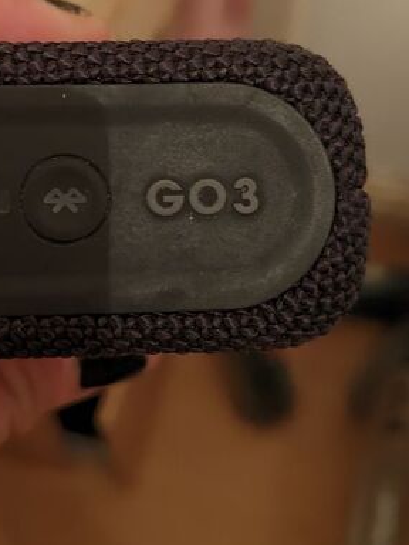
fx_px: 709
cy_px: 202
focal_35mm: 45
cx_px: 139
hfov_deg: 31.9
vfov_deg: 41.7
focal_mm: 5.52
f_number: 1.9
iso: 8000
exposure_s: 1/50
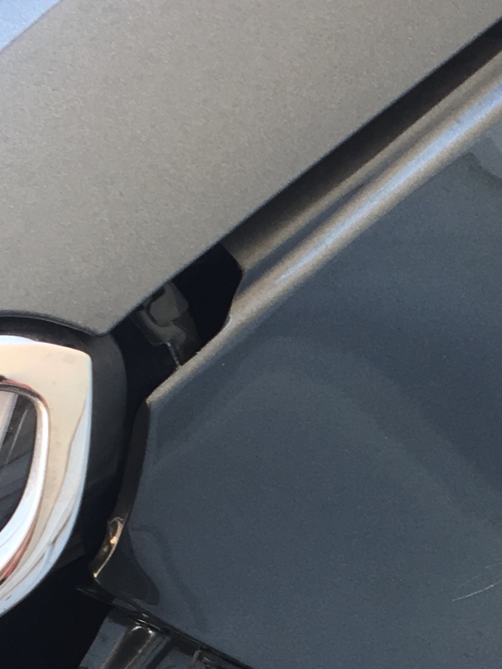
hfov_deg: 13.0
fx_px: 2166
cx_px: 545
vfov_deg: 17.2
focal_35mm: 112
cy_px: 667
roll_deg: +9.5
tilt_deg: -38.6
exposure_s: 1/100
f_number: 2.2
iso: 25
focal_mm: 4.15
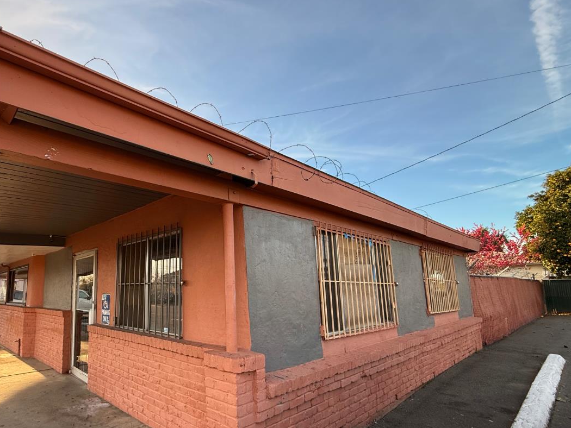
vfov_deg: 65.6
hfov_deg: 78.6
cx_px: 183
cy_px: 248
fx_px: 330
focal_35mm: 20
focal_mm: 2.22
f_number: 2.2
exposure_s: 1/243
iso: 64
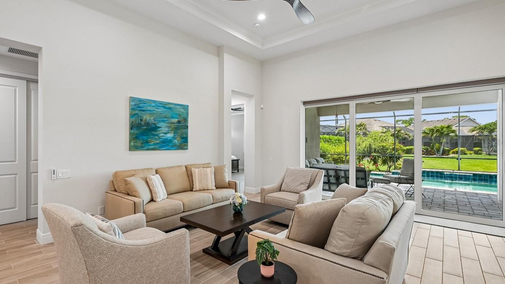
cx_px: 228
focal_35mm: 17
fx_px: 228
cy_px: 142
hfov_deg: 95.6
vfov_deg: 63.9
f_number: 8
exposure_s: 1/50
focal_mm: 14
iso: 400
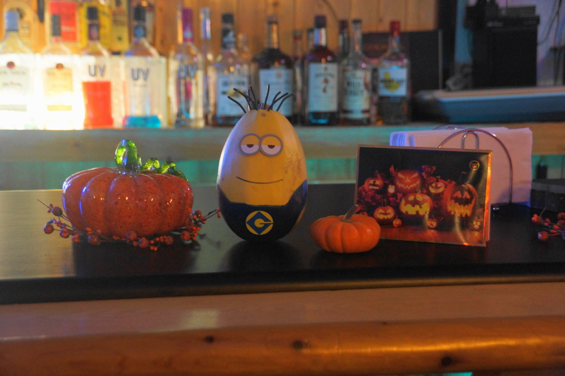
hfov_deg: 29.9
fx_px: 1059
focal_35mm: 68
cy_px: 188
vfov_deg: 20.1
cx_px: 282
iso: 1600
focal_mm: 45
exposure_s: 1/15
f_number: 4.5
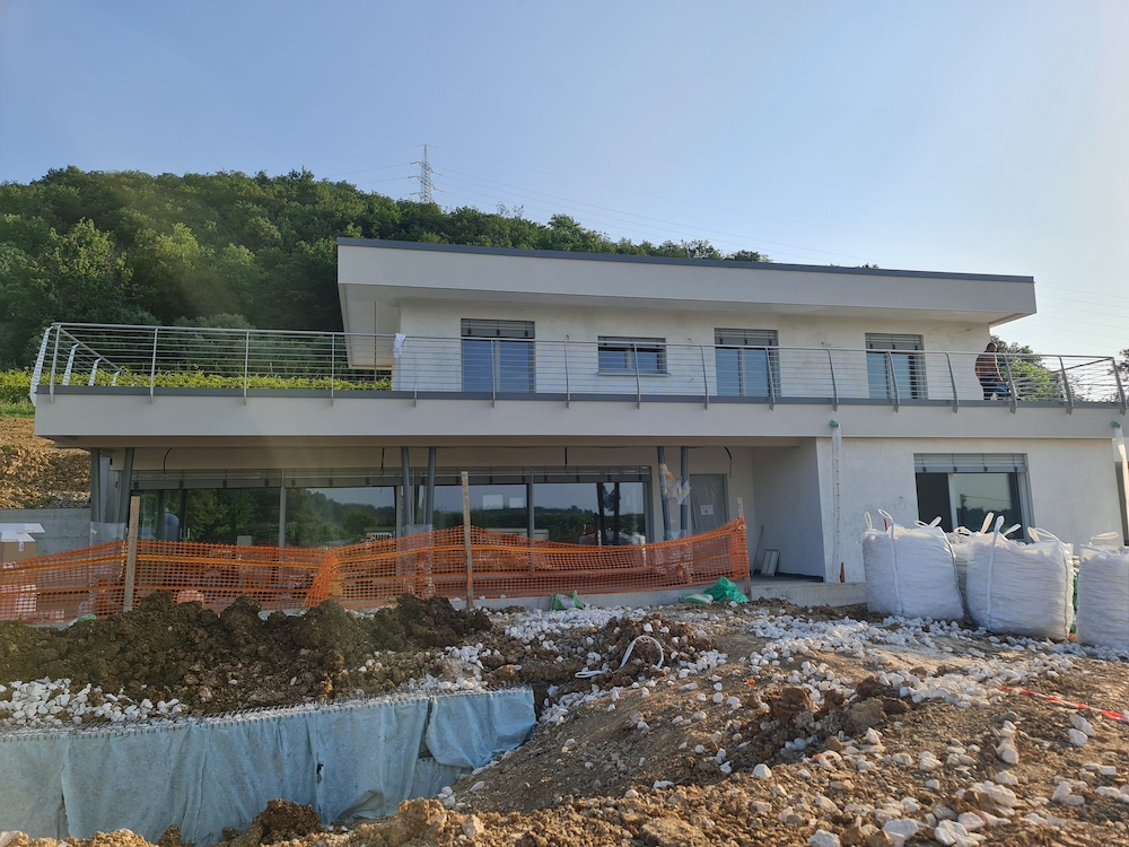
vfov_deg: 54.9
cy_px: 424
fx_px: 815
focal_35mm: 25
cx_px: 564
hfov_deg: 69.4
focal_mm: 7
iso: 50
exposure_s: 1/1048
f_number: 1.8
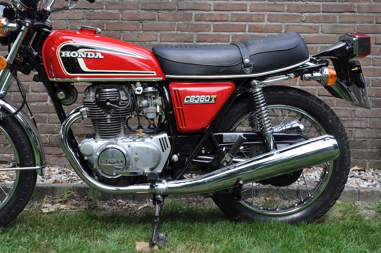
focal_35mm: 54
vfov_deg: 24.9
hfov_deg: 36.6
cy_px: 95
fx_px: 571
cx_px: 132
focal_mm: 26
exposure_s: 1/200
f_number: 7.1
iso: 200
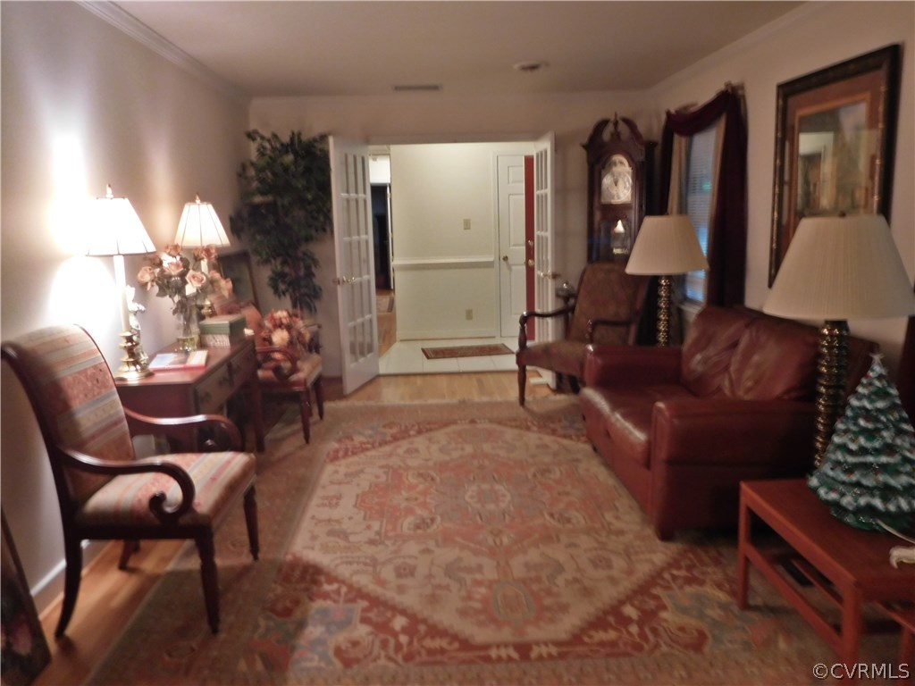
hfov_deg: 69.4
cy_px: 343
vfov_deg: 54.9
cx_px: 458
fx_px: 661
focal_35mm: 25
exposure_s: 1/8
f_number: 3.4
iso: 500
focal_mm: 4.5
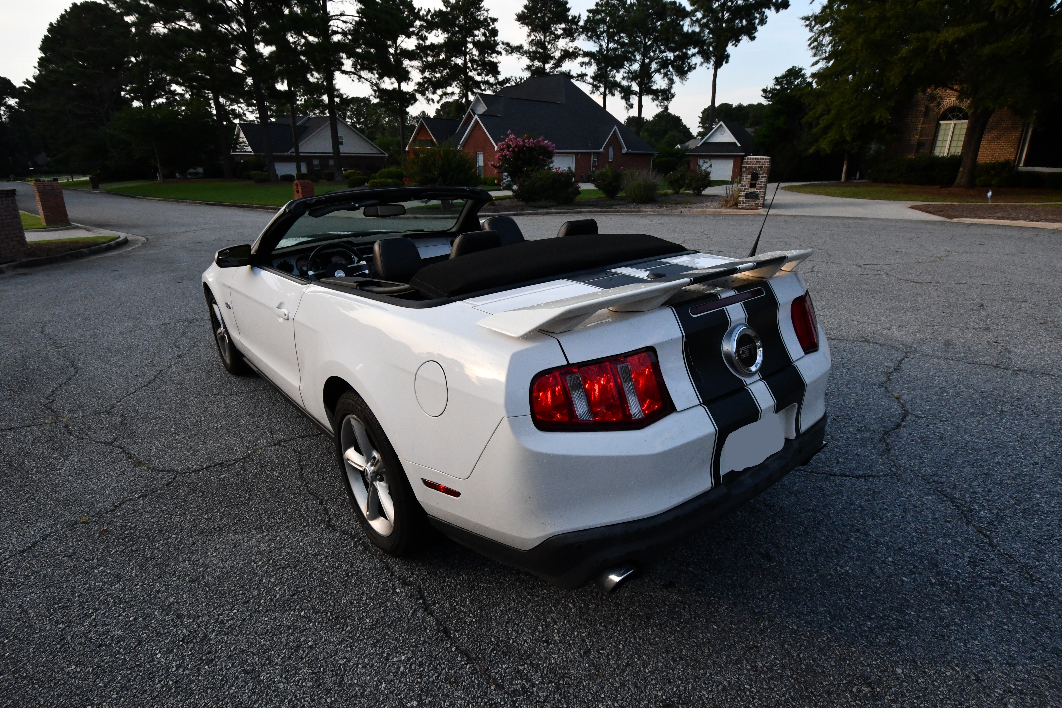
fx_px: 560
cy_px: 354
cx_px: 531
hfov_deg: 86.9
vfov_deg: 64.6
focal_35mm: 19
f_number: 13
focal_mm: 13
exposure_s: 1/640
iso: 2000
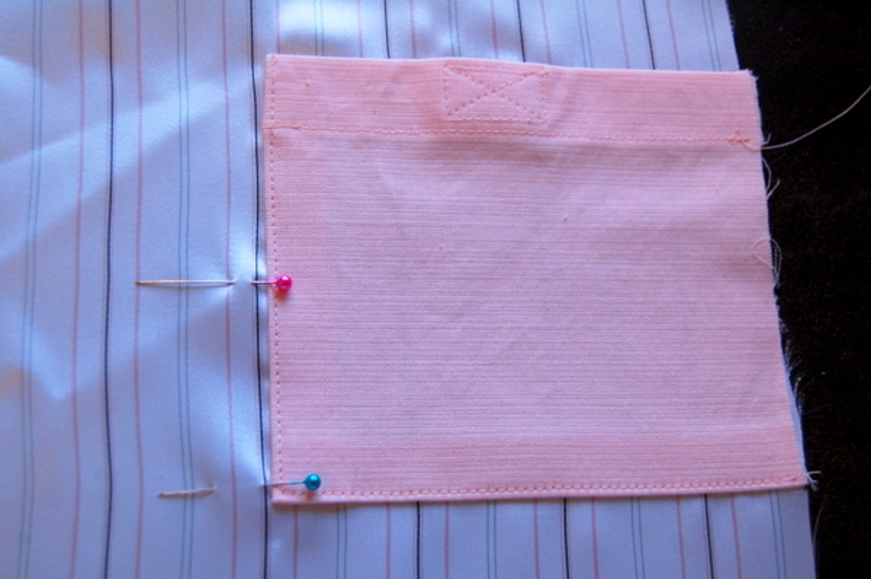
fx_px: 1269
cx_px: 436
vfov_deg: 25.7
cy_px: 290
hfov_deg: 37.9
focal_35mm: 52
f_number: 5
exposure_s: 1/100
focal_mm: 35
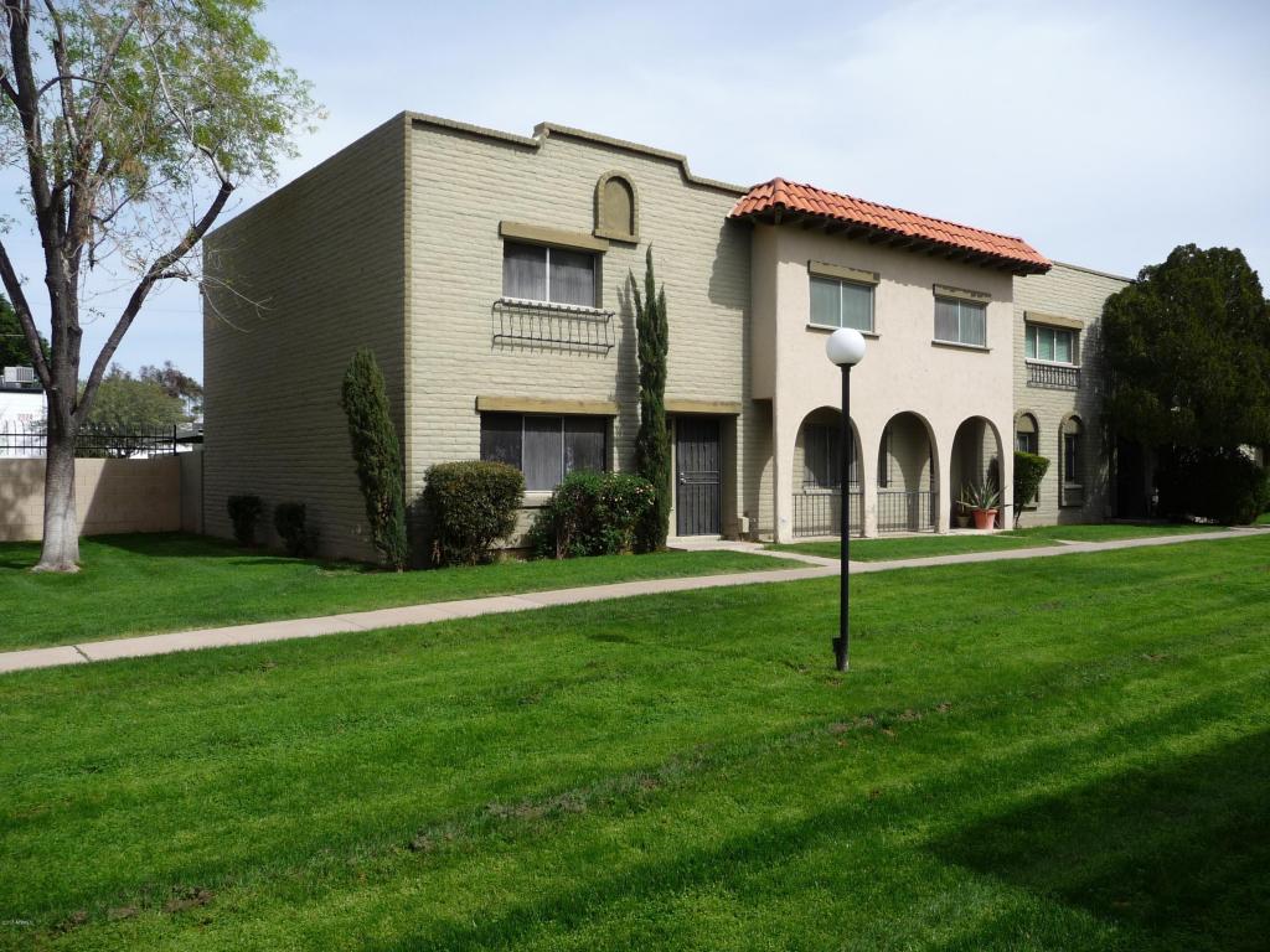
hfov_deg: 63.4
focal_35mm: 28
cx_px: 635
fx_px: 1027
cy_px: 476
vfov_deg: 49.7
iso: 100
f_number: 3.3
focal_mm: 4.7
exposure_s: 1/1300
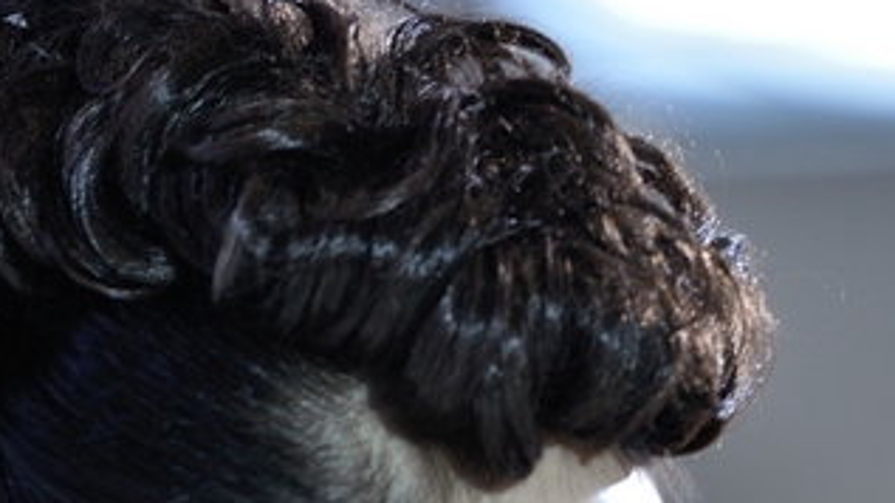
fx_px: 17483
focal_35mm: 737
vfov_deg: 1.6
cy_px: 1051
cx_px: 494
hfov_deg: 2.9
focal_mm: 190
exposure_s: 1/50
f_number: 2.8
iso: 250
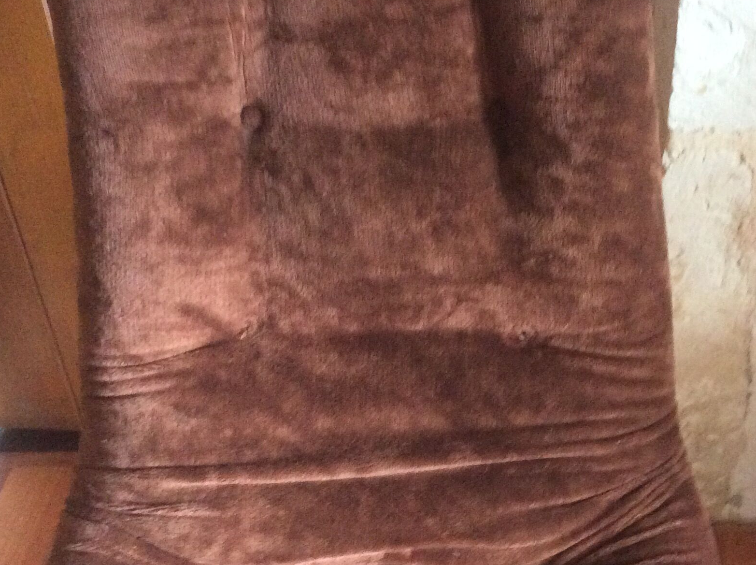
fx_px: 1156
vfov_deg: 27.3
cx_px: 508
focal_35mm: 53
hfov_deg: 35.8
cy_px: 361
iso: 320
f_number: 2.4
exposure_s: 1/17
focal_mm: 3.3
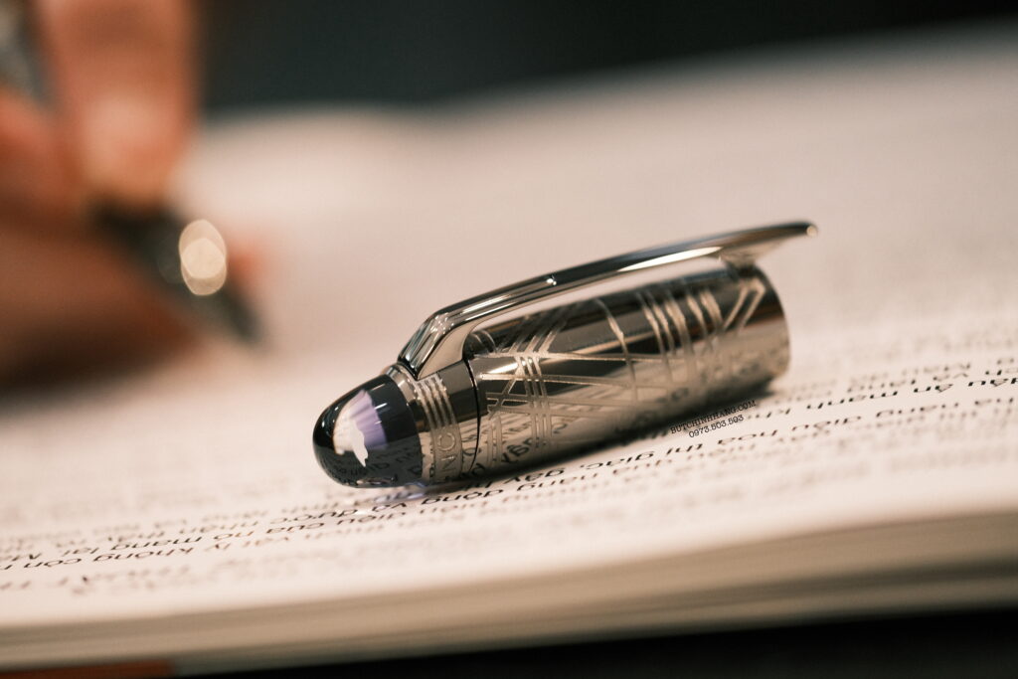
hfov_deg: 17.1
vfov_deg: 11.4
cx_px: 509
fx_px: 3394
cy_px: 340
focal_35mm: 120
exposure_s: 1/120
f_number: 2.8
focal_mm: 80
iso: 1000
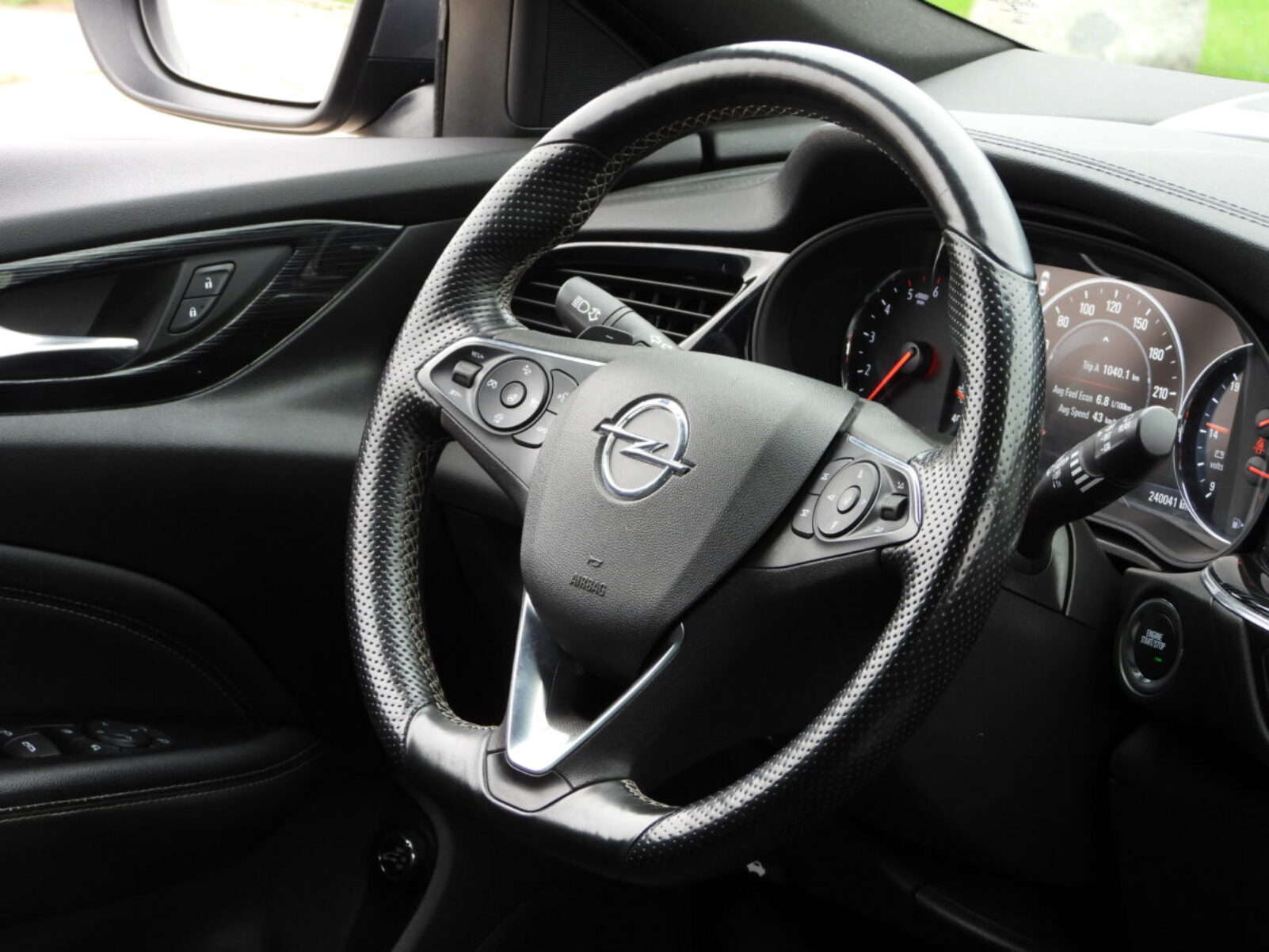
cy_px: 476
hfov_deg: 20.2
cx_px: 634
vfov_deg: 15.2
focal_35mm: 97
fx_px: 3556
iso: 280
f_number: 3.5
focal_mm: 17.5
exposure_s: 1/60
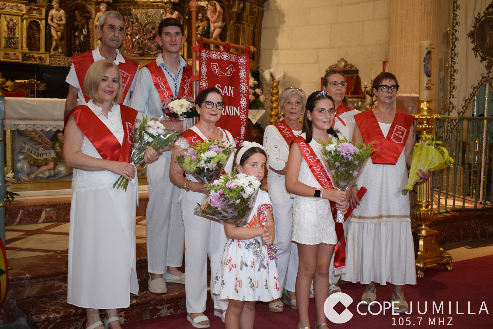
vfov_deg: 30.8
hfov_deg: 45.0
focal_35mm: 44
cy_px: 164
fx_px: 596
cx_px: 246
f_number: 4.2
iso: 2000
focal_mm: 29
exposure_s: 1/60
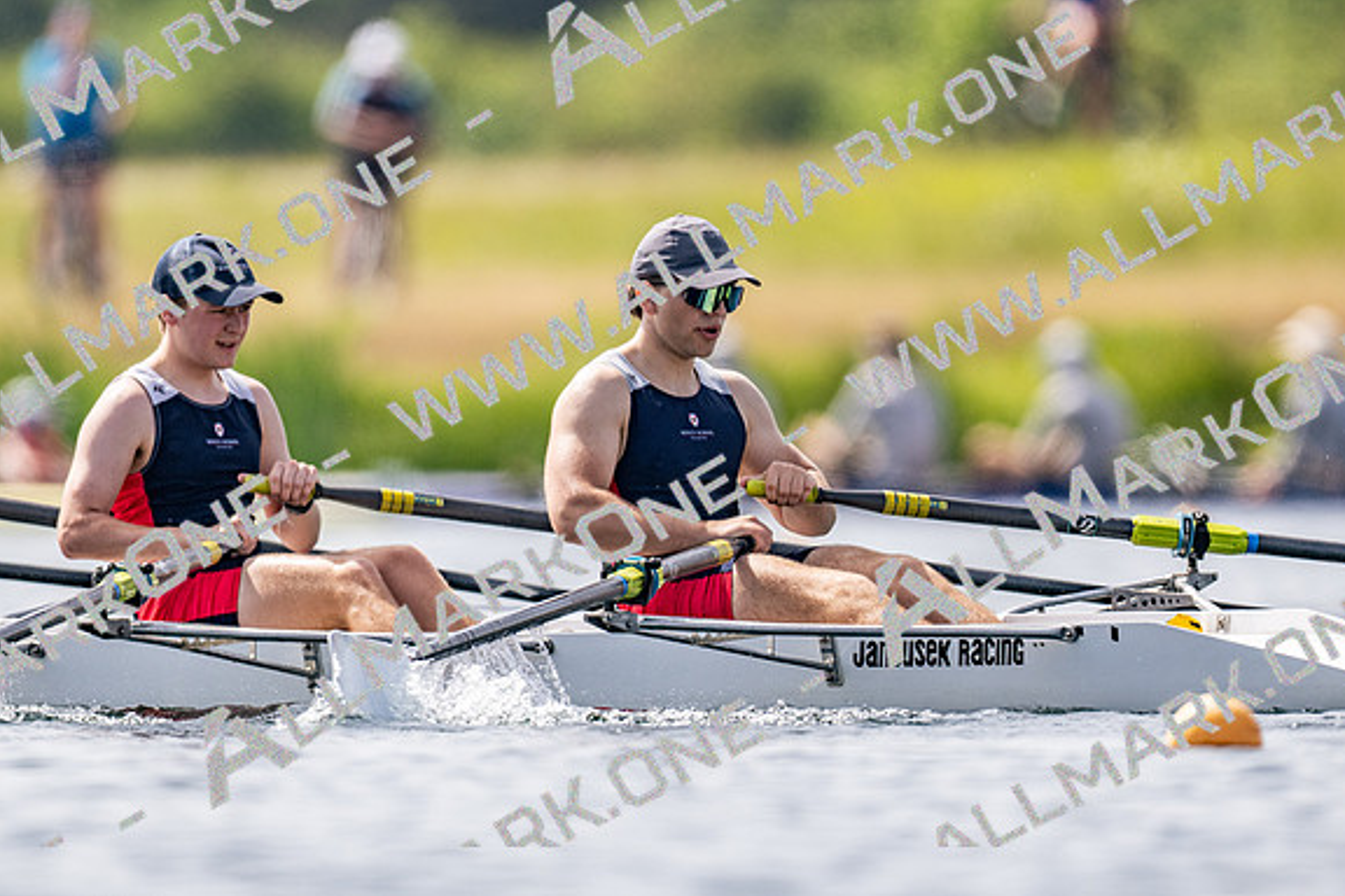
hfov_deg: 2.3
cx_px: 675
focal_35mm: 906
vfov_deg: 1.5
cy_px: 448
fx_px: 33847
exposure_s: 1/2500
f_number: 4
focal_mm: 600
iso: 180
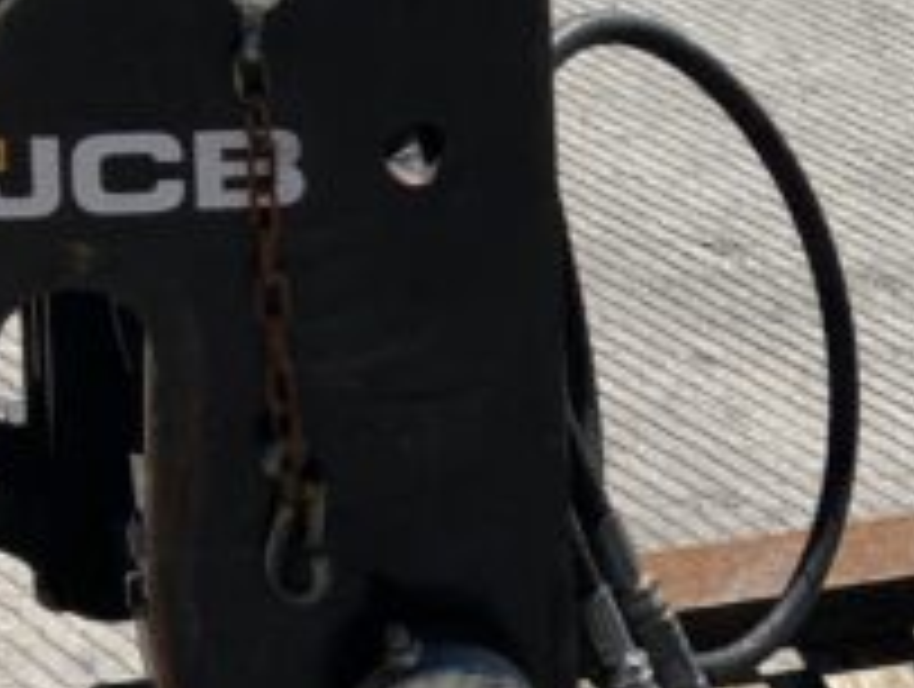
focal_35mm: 146
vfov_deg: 10.2
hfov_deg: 13.1
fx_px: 3862
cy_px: 531
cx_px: 1166
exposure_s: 1/2667
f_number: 1.8
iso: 16
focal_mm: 3
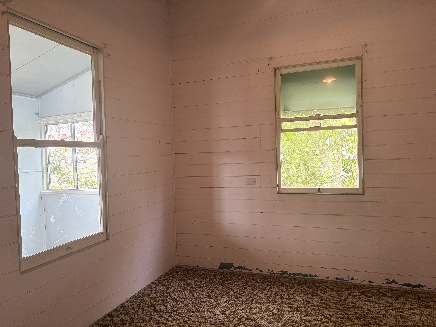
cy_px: 164
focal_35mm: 26
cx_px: 218
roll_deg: +2.4
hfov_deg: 67.3
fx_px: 327
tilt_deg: -1.6
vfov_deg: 53.1
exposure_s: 1/100
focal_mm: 5.96
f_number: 1.6
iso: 125
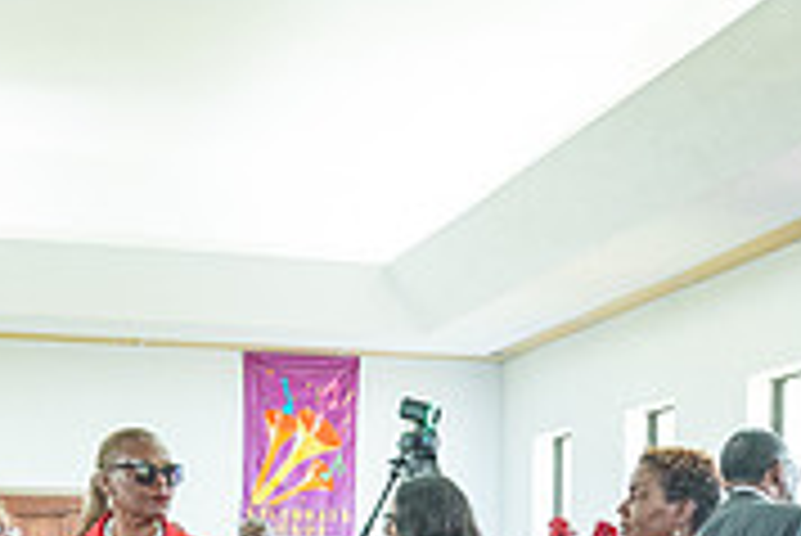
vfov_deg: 16.3
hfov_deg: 25.6
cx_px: 333
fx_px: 1759
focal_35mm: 79
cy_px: 712
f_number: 4
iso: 1600
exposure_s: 1/60
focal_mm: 24
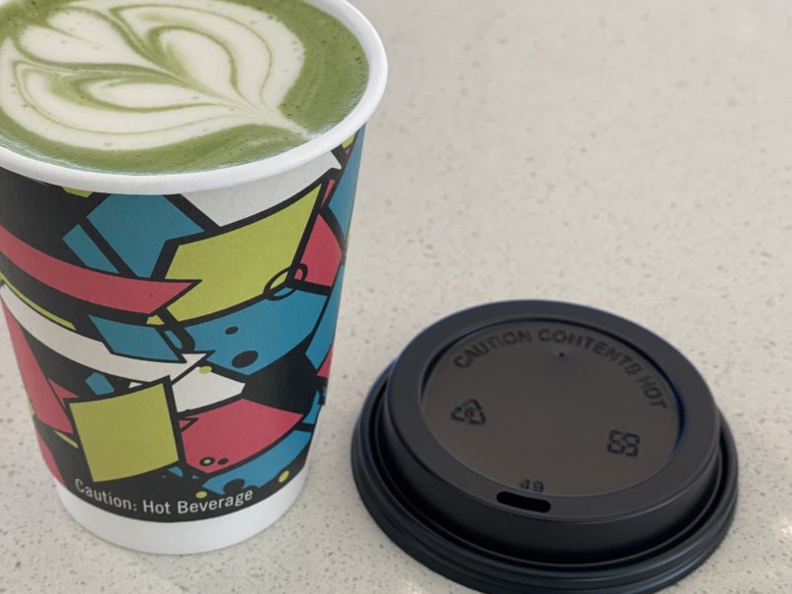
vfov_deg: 22.2
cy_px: 245
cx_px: 315
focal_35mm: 66
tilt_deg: -36.8
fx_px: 1510
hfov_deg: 29.3
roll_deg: -1.0
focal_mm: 6
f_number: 2
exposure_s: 1/120
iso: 125
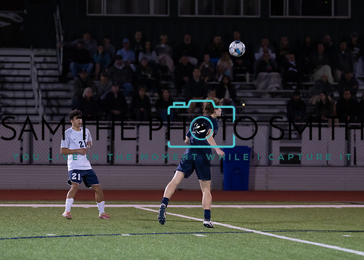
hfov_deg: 6.8
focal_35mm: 298
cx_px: 179
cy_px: 158
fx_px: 3076
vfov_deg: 4.8
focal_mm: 200
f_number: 2.8
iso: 2500
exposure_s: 1/1000
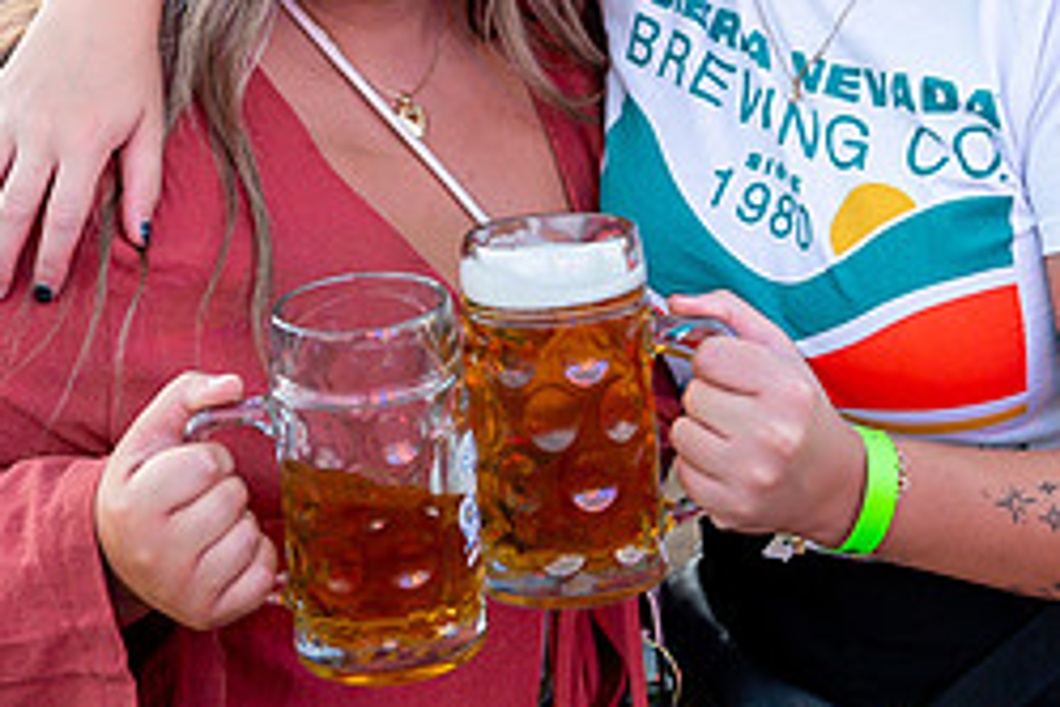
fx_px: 3091
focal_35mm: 105
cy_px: 28
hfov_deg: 19.5
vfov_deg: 12.9
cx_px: 545
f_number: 4
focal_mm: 45
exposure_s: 1/250
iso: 640
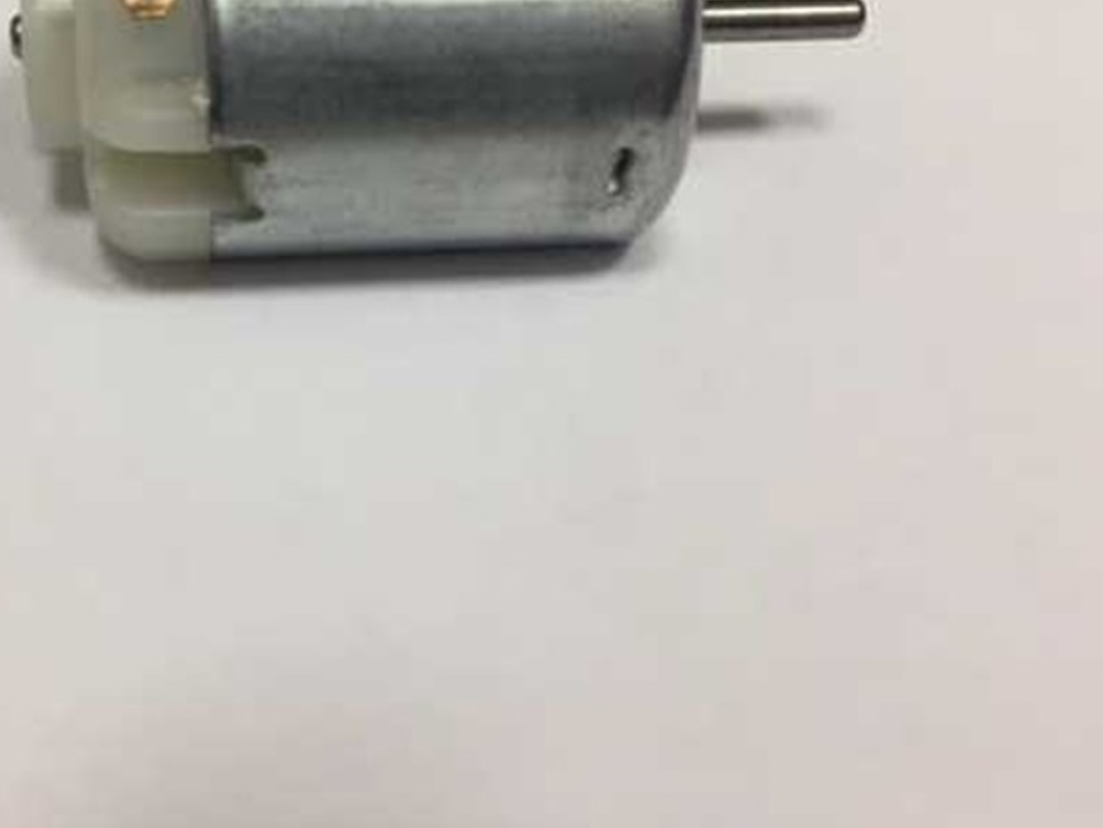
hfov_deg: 39.7
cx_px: 322
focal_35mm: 47
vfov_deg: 30.4
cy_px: 211
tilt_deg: -47.0
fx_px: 1498
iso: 50
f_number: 2.2
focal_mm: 4.15
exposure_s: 1/33
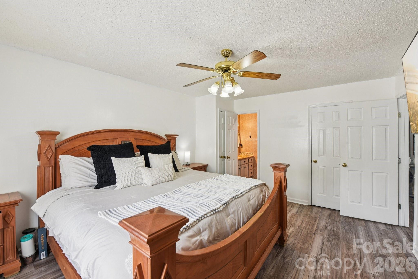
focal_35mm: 14
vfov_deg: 81.2
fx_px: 163
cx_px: 209
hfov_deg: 104.3
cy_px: 140
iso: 200
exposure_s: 1/30
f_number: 8
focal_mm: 14
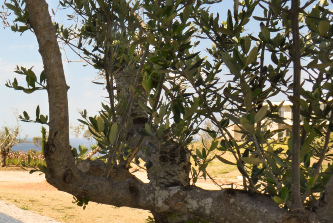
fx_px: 564
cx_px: -164
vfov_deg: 22.3
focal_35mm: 61
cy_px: 132
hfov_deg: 25.2
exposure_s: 1/15
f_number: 11
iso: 200
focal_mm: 20
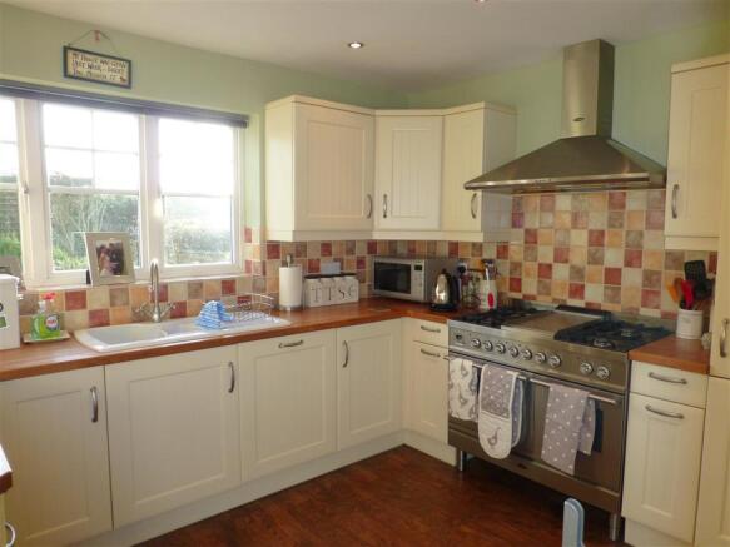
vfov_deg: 56.8
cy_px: 274
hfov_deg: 71.6
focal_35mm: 24
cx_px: 365
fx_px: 506
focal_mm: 4.3
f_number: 3.3
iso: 160
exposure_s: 1/60
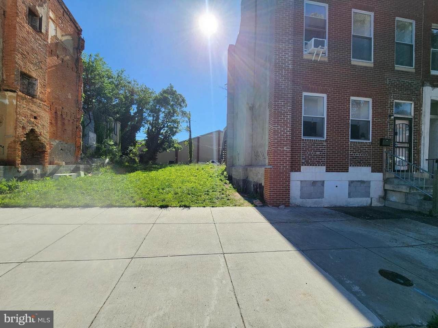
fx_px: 164
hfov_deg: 106.2
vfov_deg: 89.9
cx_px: 219
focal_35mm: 13
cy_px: 164
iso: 50
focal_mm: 2.2
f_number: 2.2
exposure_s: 1/2259
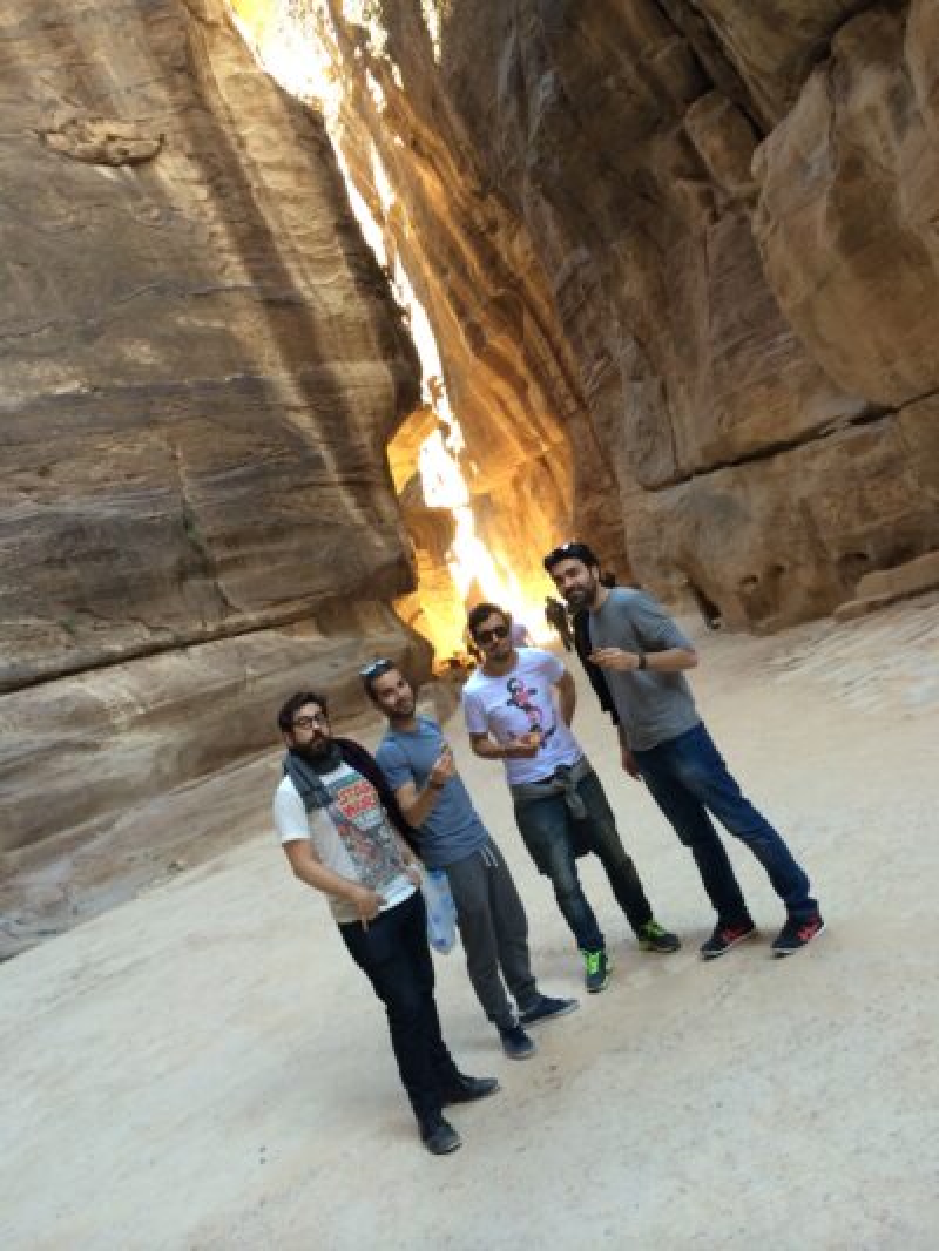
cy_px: 626
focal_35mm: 30
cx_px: 470
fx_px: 1085
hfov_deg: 46.8
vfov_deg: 60.0
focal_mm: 4.12
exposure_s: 1/30
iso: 40
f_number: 2.2
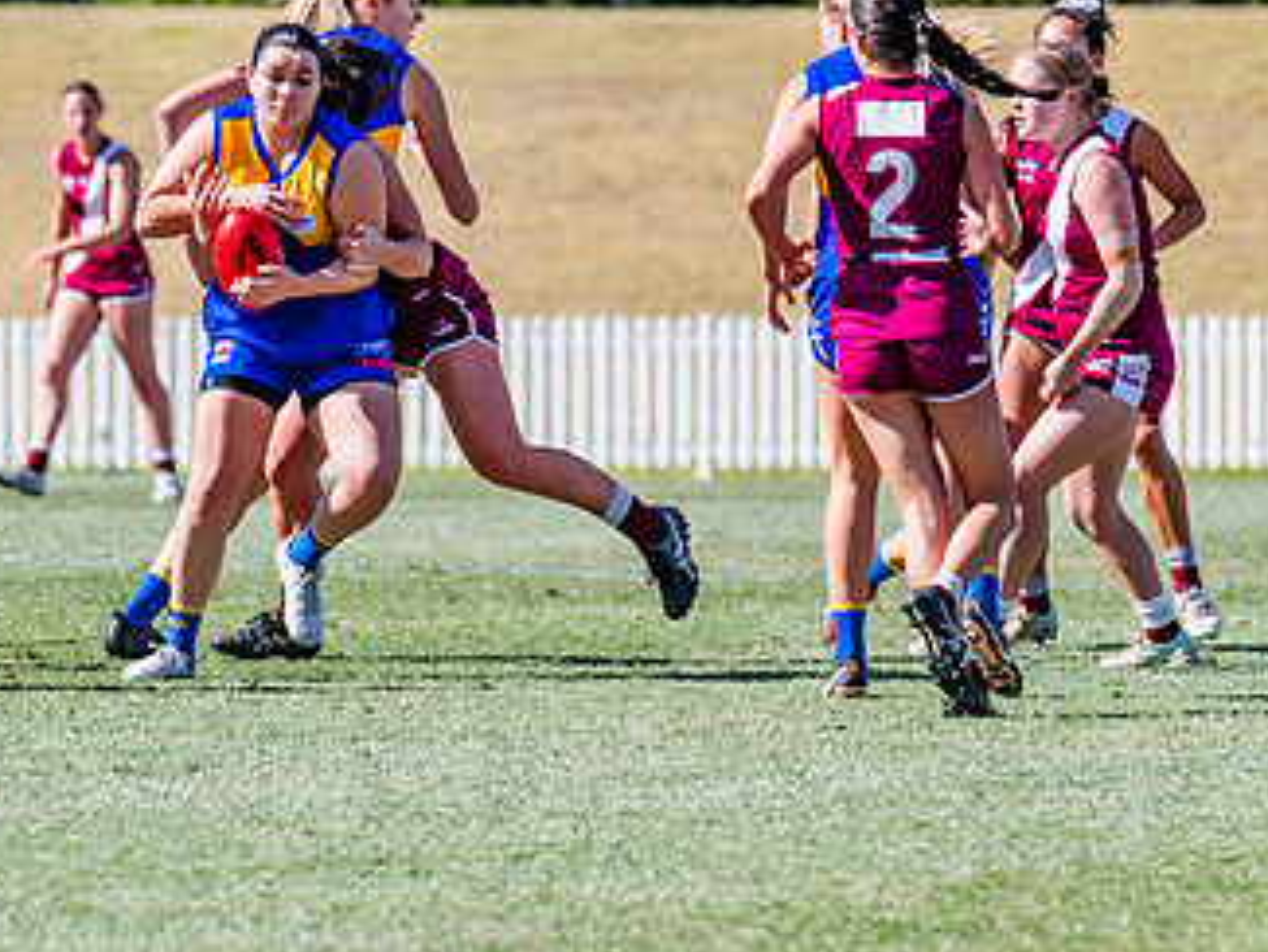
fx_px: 22793
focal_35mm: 622
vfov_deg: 2.4
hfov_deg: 3.2
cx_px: 261
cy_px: 320
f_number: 9
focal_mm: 360
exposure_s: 1/1600
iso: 800
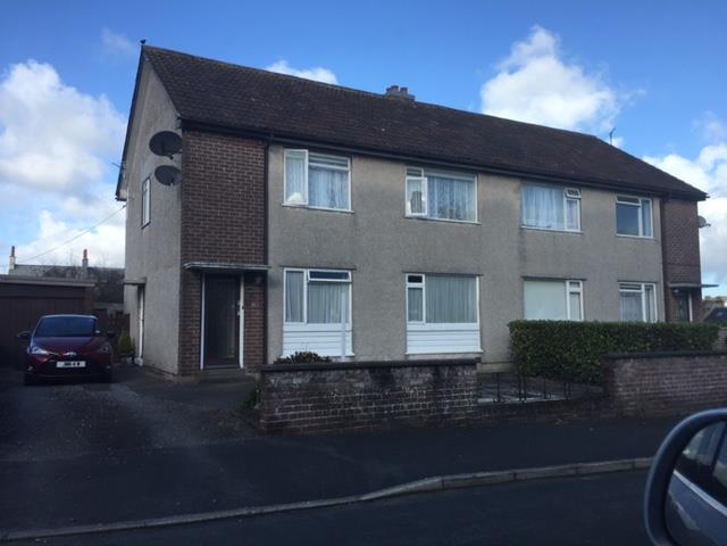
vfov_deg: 48.2
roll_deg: -0.3
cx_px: 364
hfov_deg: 61.7
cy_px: 273
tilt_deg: +5.4
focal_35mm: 29
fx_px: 609
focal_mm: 4.15
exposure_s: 1/719
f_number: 2.2
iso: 32
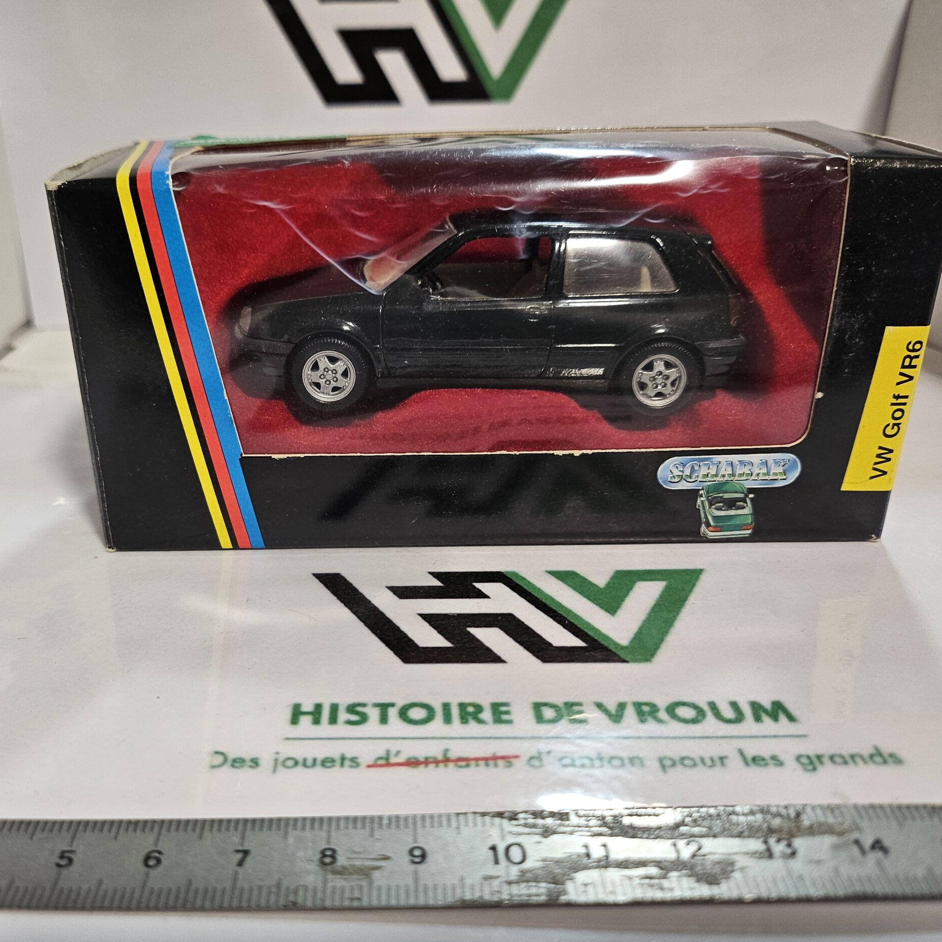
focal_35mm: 29
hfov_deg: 55.2
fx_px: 893
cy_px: 471
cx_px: 372
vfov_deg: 55.6
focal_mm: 5
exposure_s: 1/100
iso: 160
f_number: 1.8
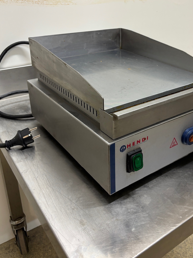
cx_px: 128
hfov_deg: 40.2
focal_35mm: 35
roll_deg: -0.9
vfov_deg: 52.3
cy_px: 103
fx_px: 260
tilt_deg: -22.1
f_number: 1.6
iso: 125
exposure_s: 1/50
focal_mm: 5.96
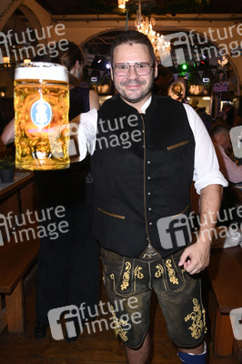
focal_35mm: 32
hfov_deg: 41.0
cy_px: 182
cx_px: 121
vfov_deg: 58.8
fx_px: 323
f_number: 5.6
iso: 1250
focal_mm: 32
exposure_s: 1/60
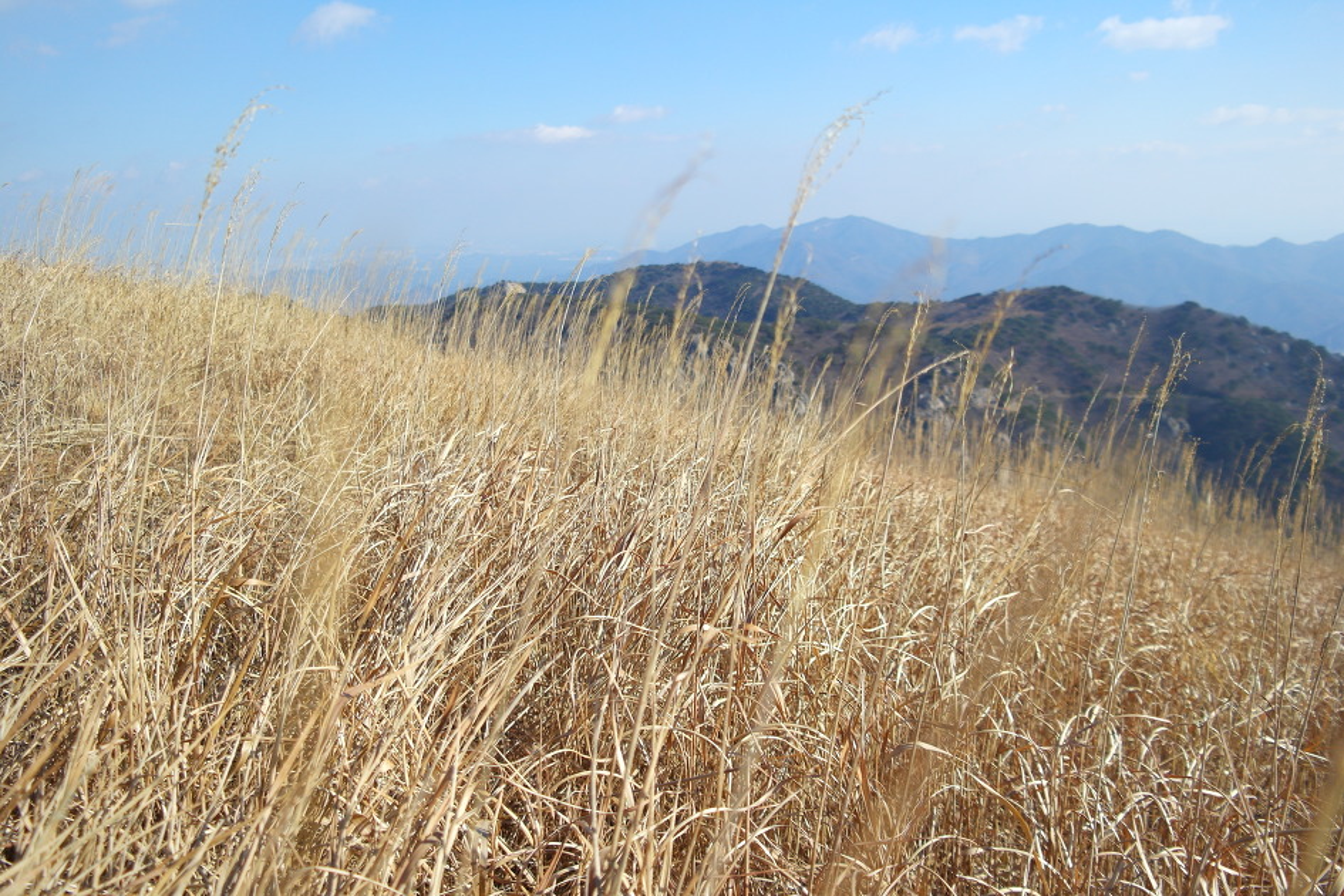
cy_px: 448
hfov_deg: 63.7
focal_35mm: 29
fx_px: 1083
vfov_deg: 45.0
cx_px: 672
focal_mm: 19
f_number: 3.5
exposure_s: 1/2500
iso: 200
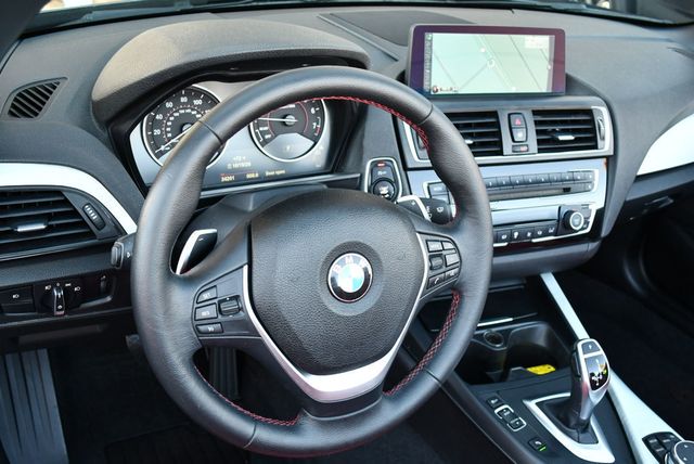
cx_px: 347
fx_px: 695
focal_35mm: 36
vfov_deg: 36.9
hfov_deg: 53.1
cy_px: 232
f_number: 3.5
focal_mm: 18
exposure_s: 1/200
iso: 800
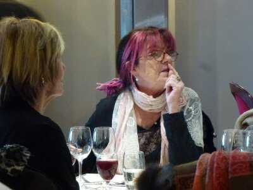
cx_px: 126
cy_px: 95
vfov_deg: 10.4
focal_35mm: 142
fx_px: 1038
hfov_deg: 13.9
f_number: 5.3
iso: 800
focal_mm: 25.5
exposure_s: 1/13
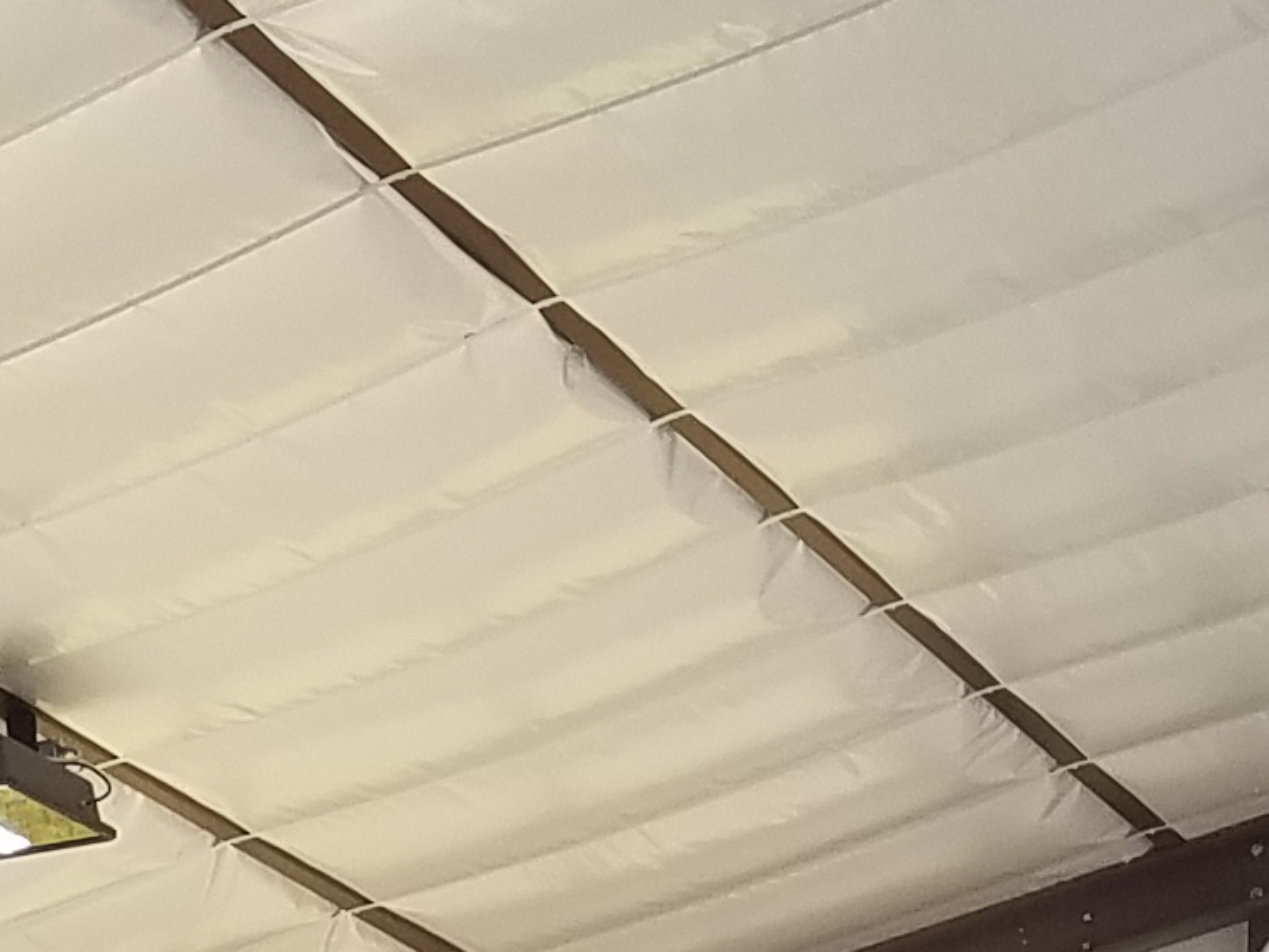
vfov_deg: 9.6
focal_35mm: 140
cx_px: 73
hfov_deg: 13.9
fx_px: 5133
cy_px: 2097
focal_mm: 4.2
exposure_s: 1/60
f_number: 1.7
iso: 50
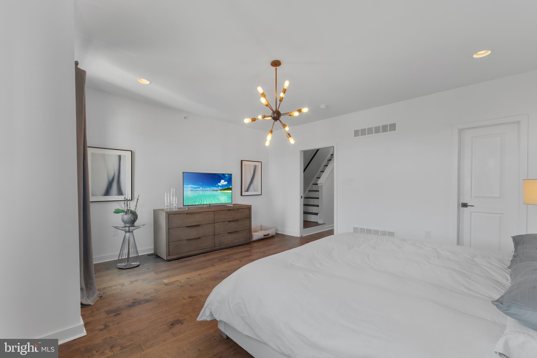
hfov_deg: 100.4
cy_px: 179
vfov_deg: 77.3
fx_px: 224
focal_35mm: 15
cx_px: 268
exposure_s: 2.5
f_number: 8
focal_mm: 10
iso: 100
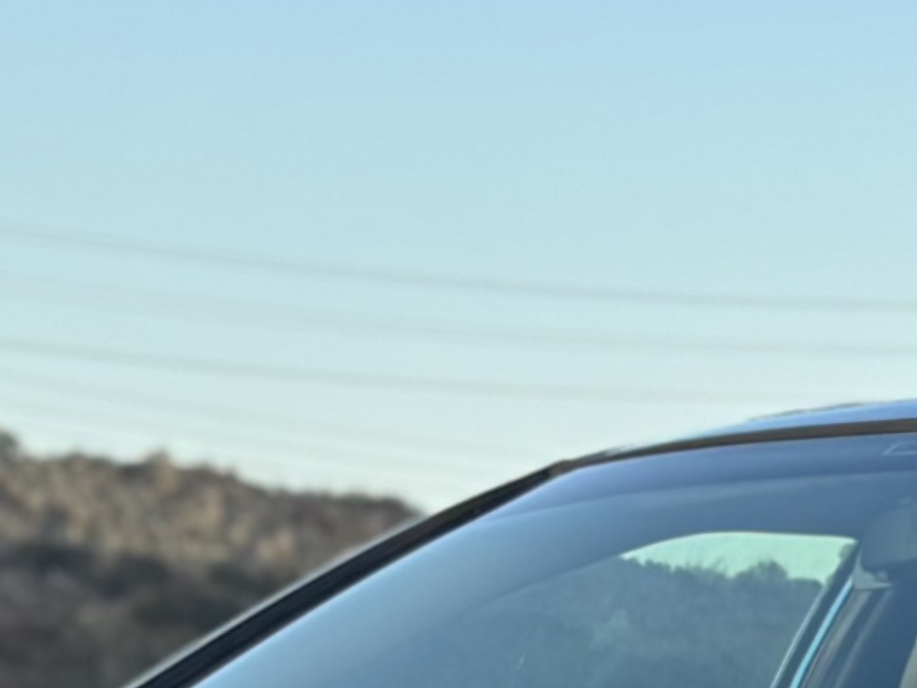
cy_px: 1064
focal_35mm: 197
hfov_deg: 10.0
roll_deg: -0.1
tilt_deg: -2.2
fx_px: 5220
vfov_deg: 7.4
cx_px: 587
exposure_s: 1/816
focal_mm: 6.86
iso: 80
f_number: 1.78
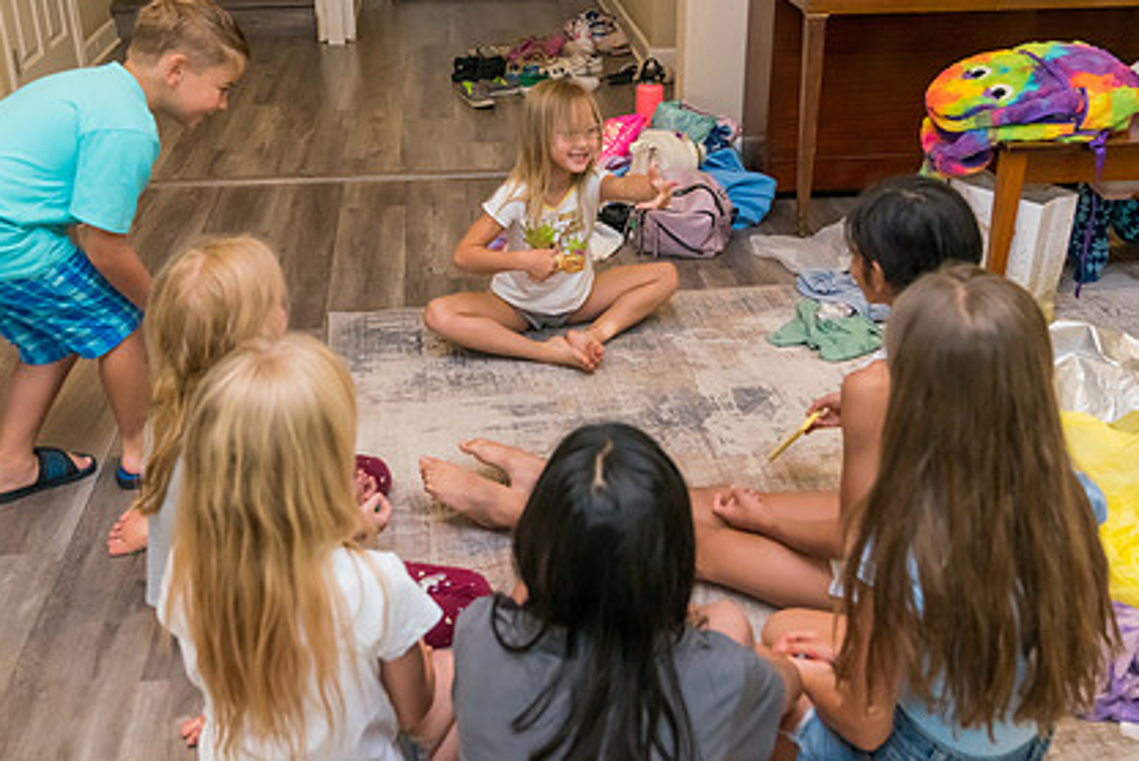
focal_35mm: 39
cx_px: 583
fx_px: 1235
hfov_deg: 49.5
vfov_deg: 34.2
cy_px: 322
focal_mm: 28
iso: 8000
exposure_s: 1/250
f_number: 4.5
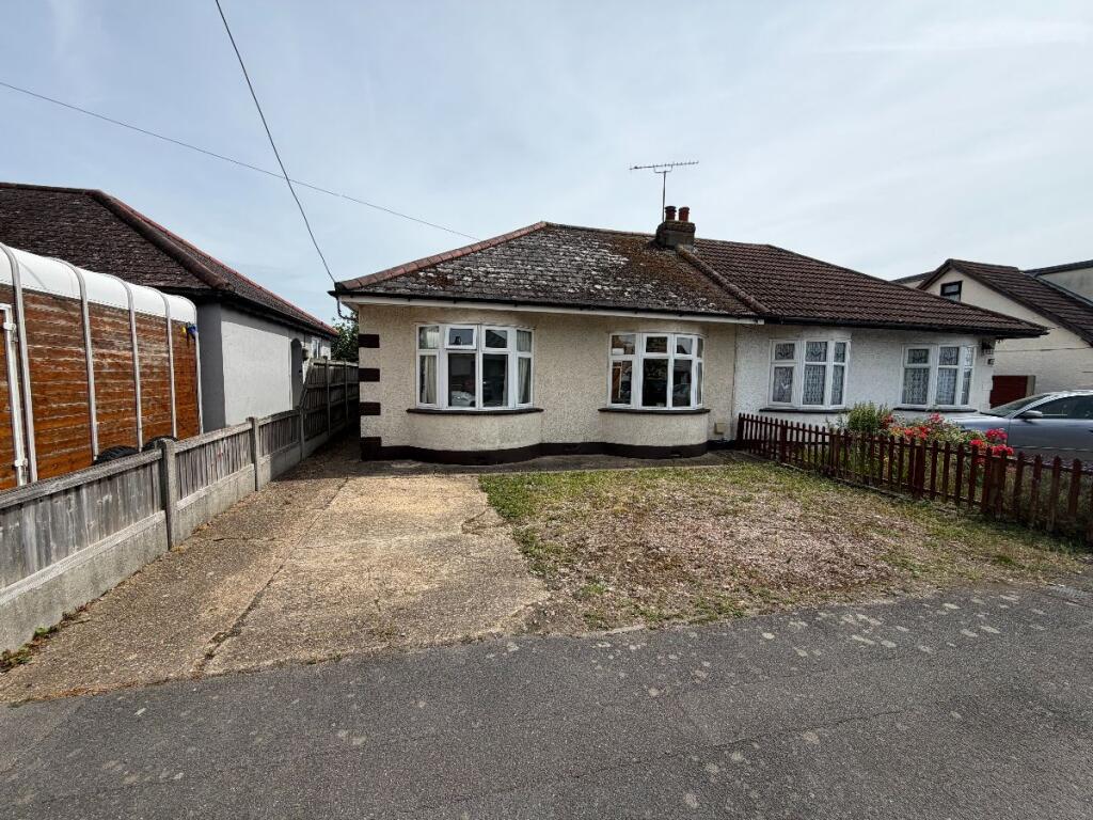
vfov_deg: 85.7
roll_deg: +0.0
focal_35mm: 14
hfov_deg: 102.1
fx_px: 442
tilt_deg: -3.9
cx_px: 546
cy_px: 410
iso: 20
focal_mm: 2.22
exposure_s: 1/1167
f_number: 2.2
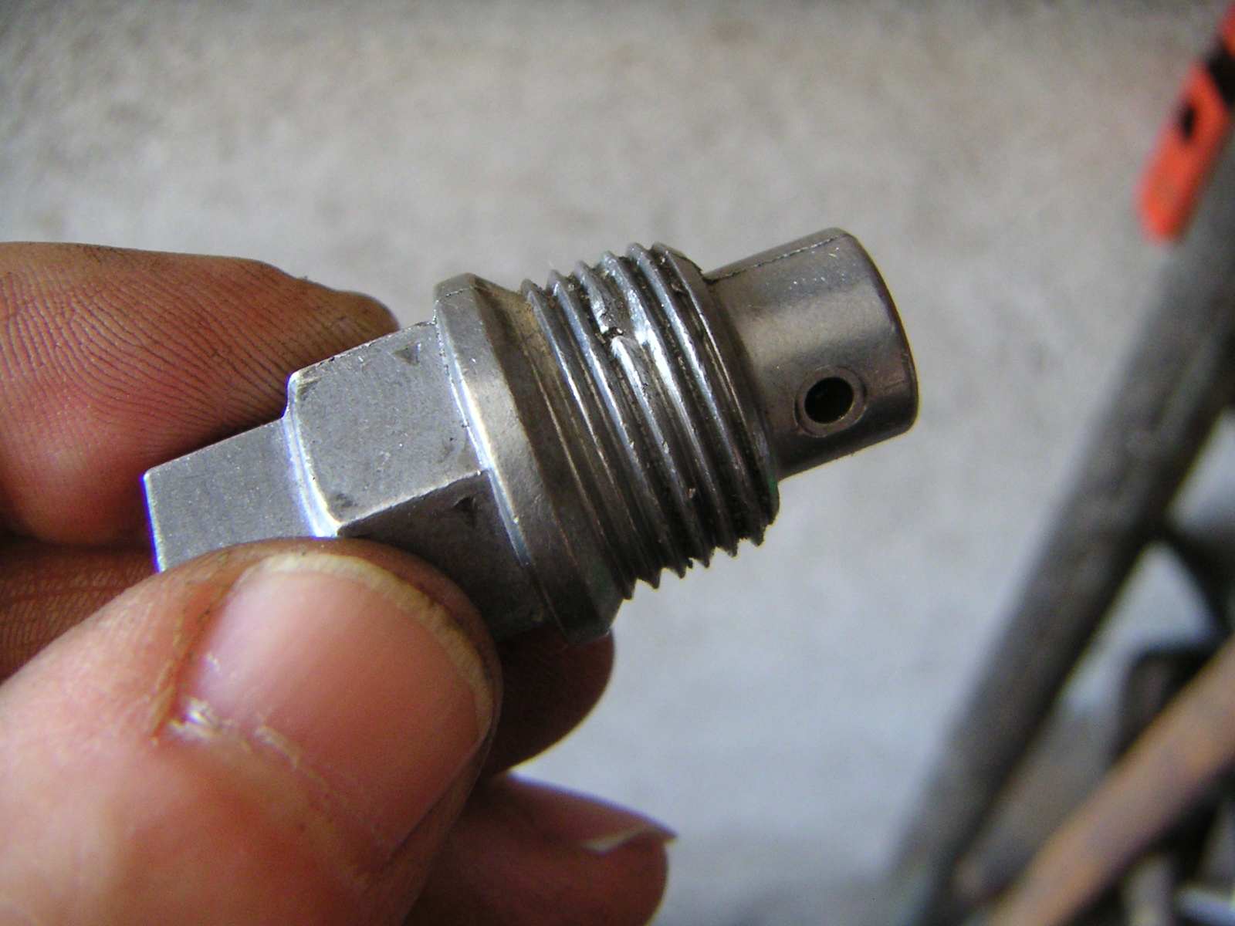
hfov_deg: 47.9
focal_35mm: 39
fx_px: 1391
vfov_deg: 36.8
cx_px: 618
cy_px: 463
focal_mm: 5.1
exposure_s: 1/45
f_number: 2.9
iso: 160
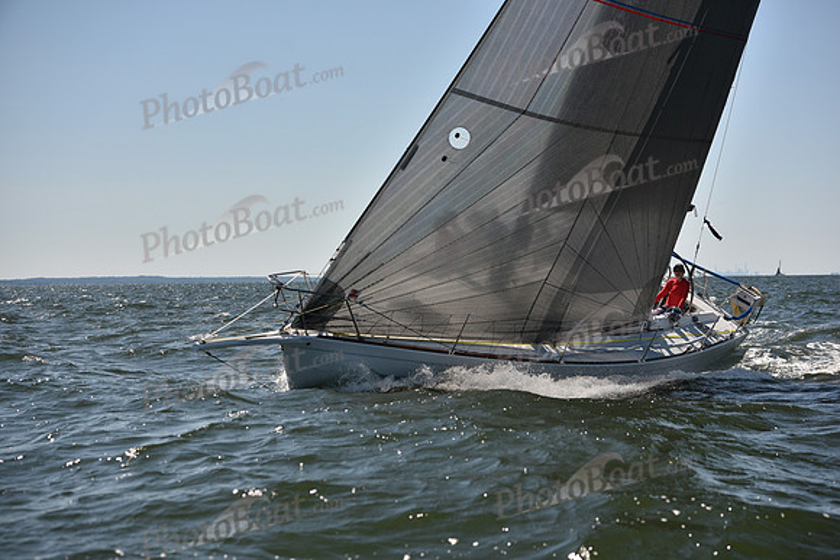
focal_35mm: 70
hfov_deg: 28.8
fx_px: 1634
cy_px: 280
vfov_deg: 19.5
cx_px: 420
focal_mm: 70
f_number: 4
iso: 250
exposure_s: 1/1600
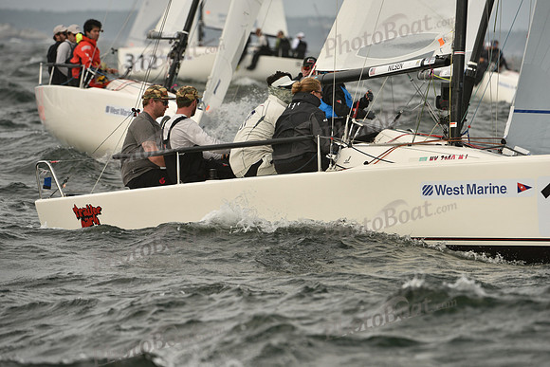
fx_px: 5043
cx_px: 275
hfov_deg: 6.2
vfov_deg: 4.2
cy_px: 184
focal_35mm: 330
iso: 320
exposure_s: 1/1600
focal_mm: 330
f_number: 6.3
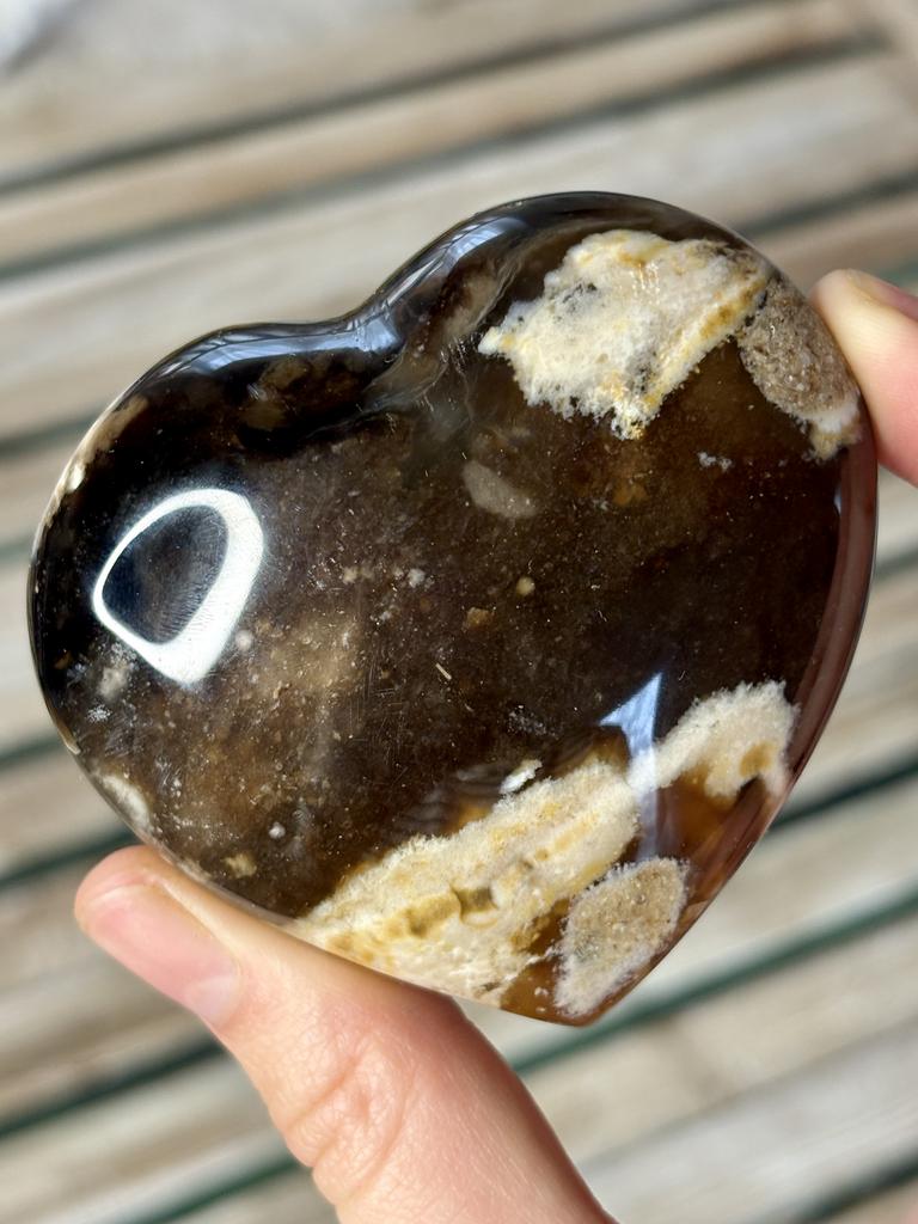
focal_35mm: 52
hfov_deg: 28.0
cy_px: 612
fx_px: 1839
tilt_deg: -54.5
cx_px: 459
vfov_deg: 36.8
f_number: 1.6
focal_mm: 5.96
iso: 80
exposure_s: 1/100
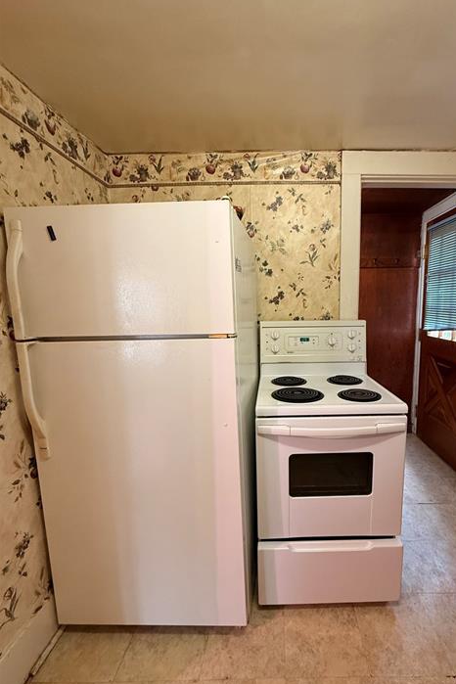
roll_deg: +0.8
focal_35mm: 16
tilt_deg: -7.7
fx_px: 304
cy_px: 352
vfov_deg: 96.7
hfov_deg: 72.7
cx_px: 281
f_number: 2.2
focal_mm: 2.22
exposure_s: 1/60
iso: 250
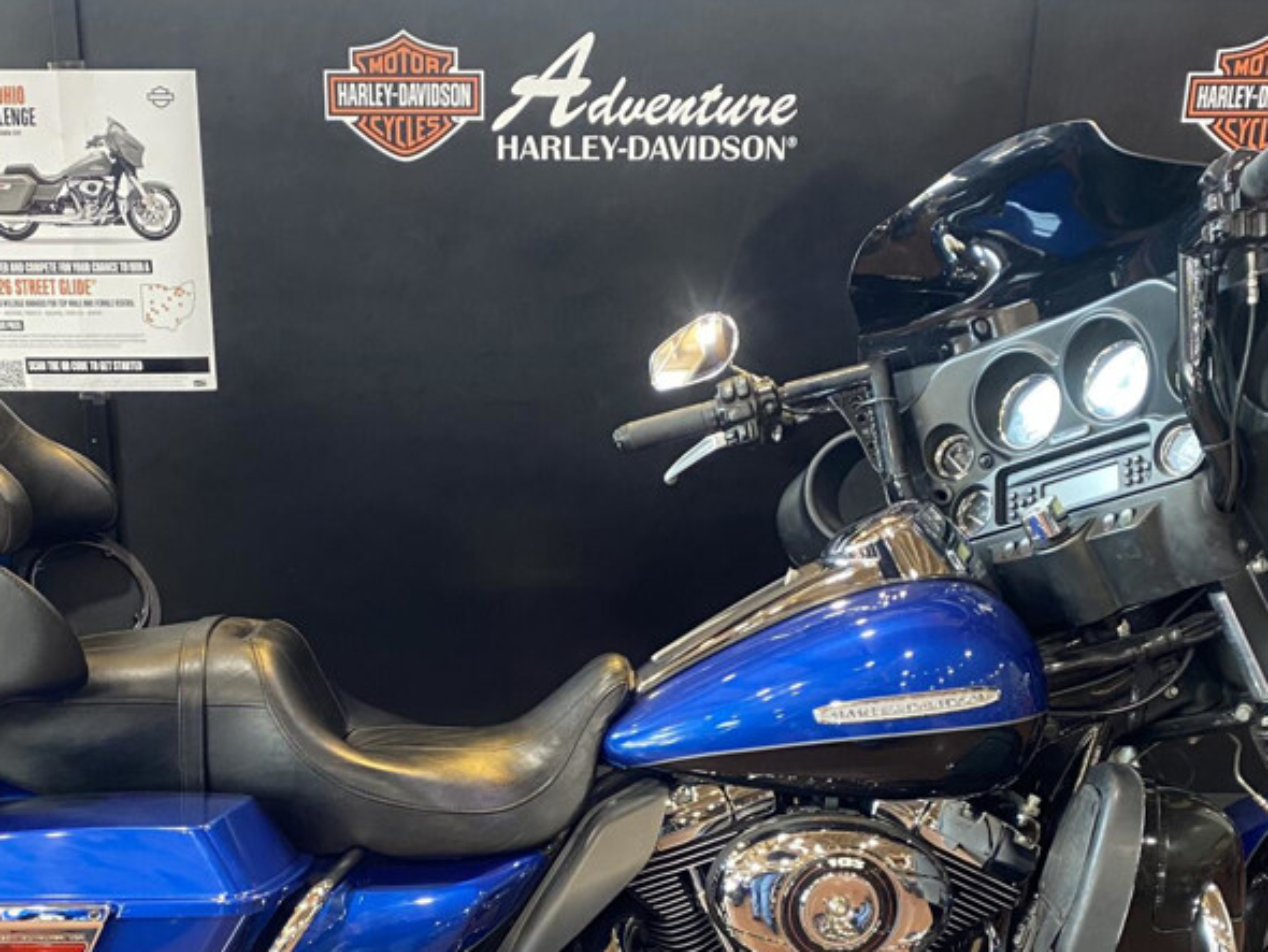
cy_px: 806
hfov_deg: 40.2
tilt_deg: -22.2
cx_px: 508
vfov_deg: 29.9
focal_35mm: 47
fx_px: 1722
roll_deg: -0.2
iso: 320
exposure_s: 1/60
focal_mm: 4.25
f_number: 1.8
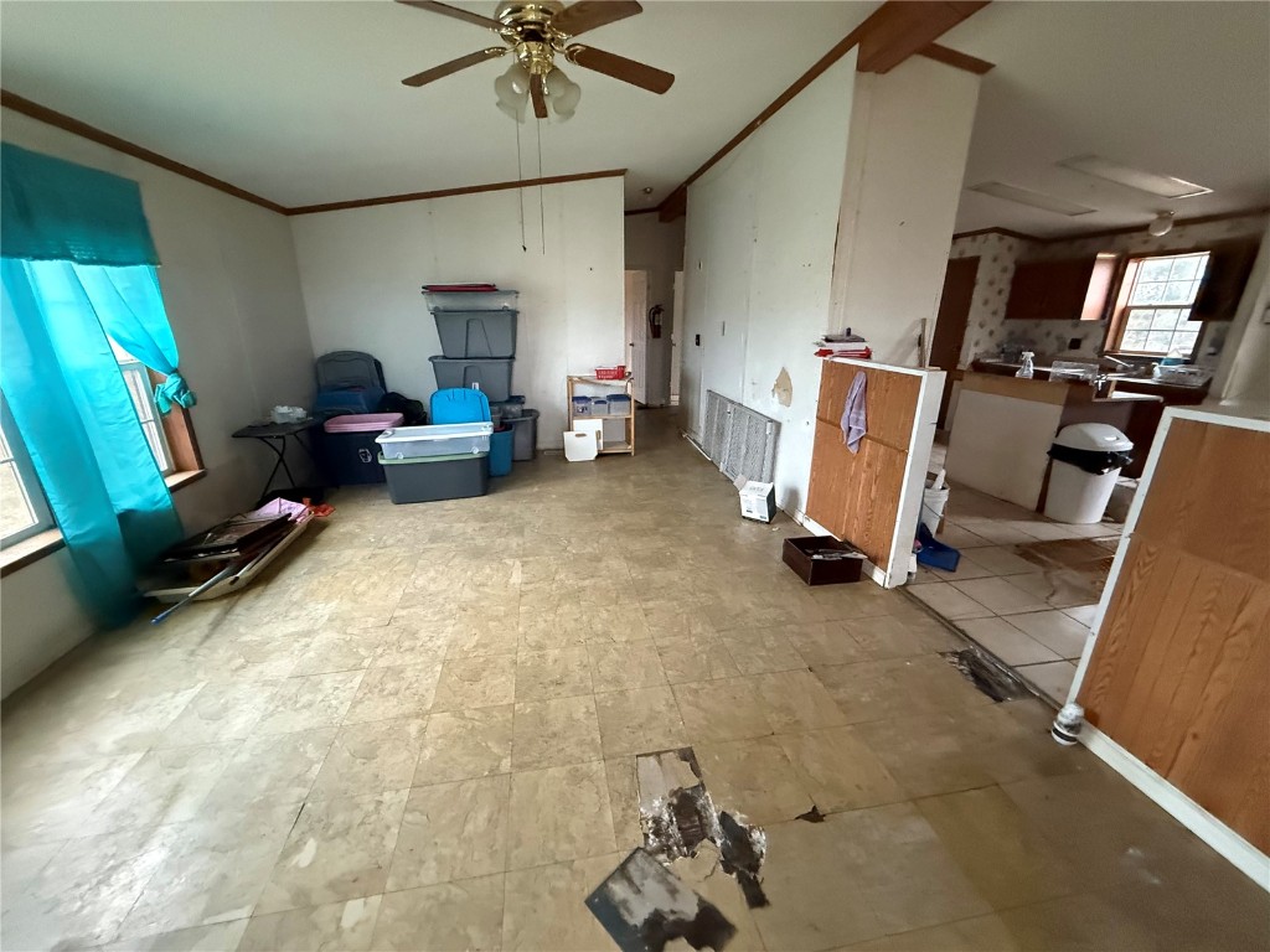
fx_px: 514
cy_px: 476
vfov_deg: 85.7
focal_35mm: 14
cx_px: 635
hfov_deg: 102.1
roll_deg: -0.7
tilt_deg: -18.1
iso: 1000
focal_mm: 2.22
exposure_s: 1/60
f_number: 2.2
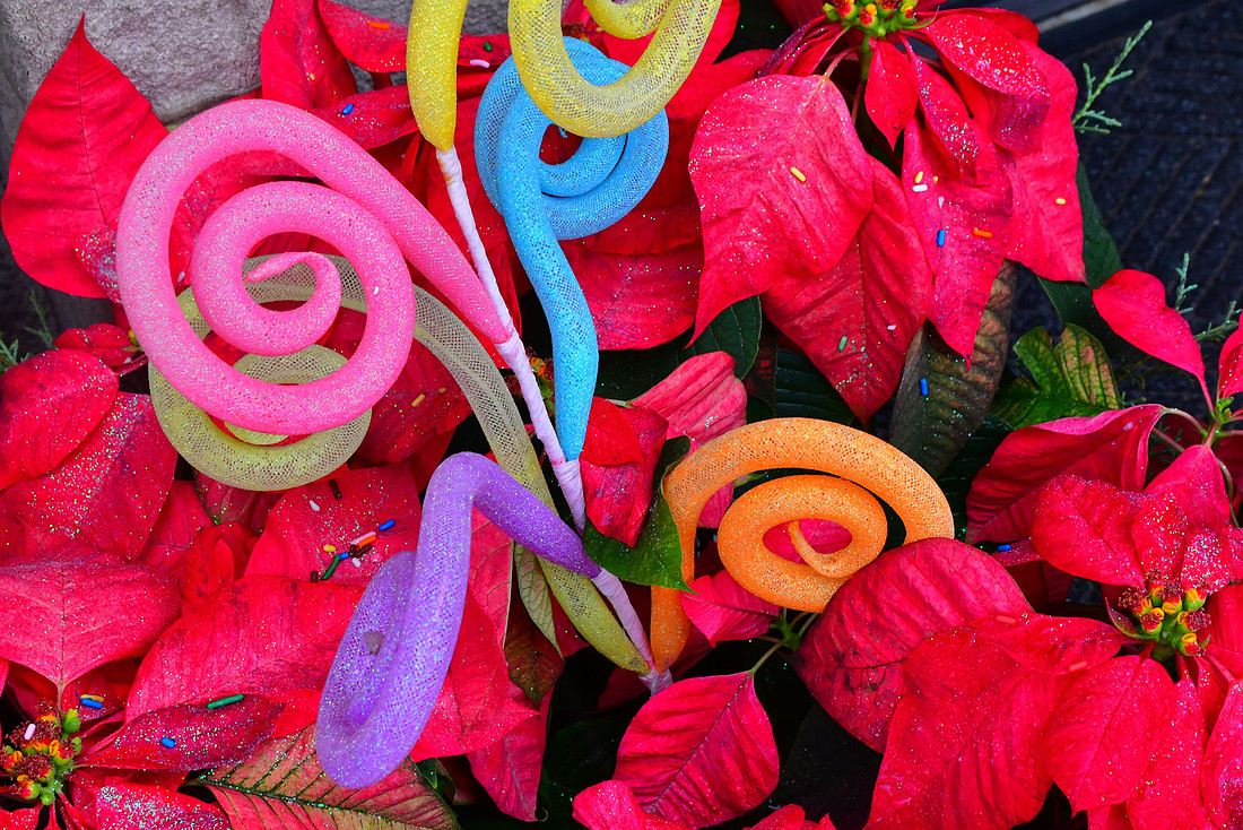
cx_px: 622
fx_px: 2383
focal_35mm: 69
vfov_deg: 19.7
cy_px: 415
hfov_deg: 29.2
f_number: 11
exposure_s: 1/80
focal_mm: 46
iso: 1800
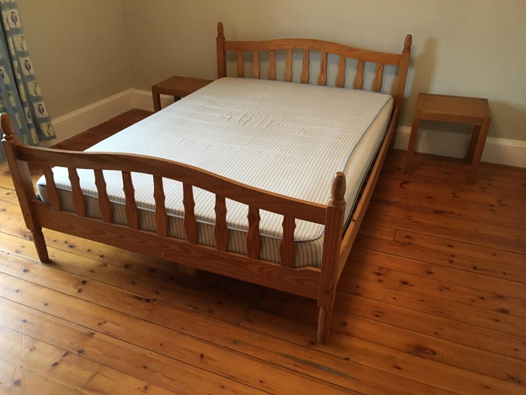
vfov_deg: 48.2
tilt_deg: -28.1
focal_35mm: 29
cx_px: 263
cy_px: 198
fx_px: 441
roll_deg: -1.8
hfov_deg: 61.7
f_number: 2.2
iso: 200
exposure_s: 1/33
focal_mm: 4.15
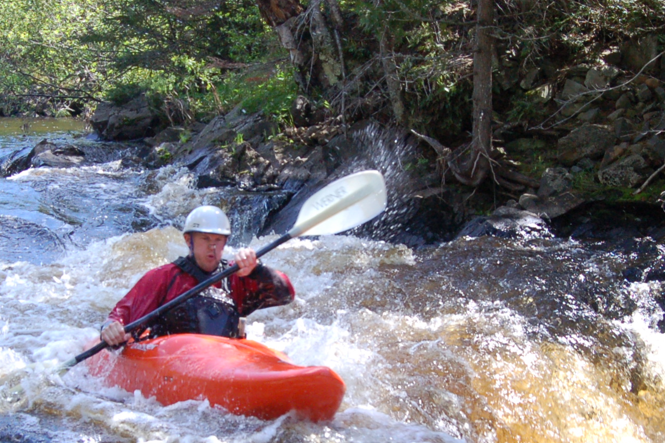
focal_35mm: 92
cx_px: 283
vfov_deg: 14.8
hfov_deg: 22.1
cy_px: 279
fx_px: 1699
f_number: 8
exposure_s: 1/250
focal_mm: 26
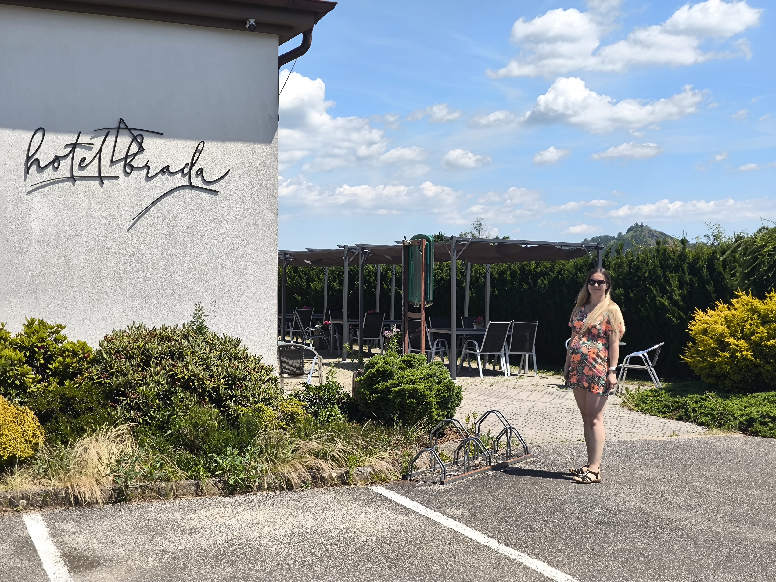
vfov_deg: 29.1
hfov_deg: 38.2
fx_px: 1121
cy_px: 291
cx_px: 388
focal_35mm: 50
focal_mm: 7.1
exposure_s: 1/891
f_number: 1.9
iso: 50
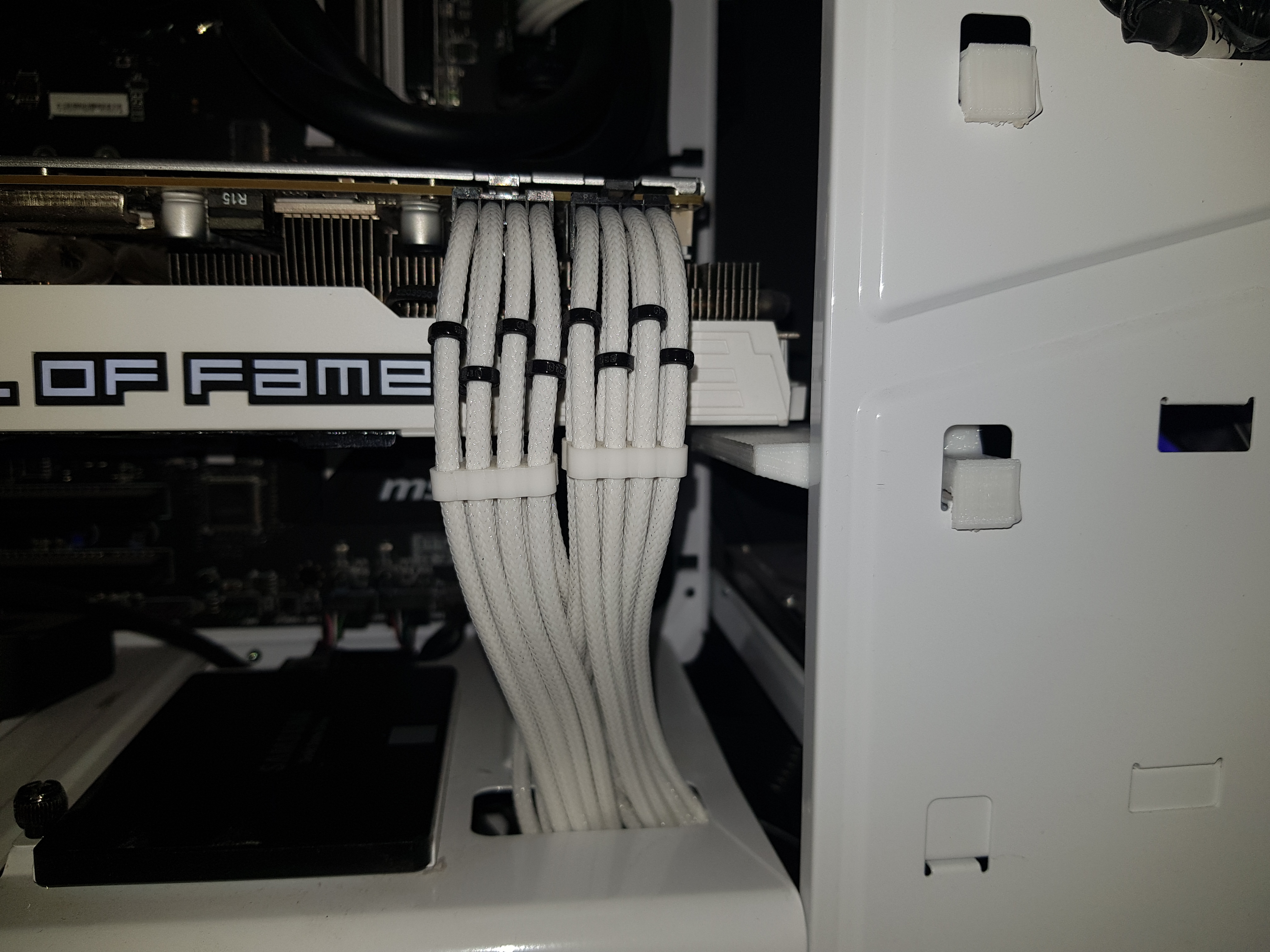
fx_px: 954
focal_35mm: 26
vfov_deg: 53.1
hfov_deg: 67.3
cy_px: 476
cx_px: 635
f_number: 1.7
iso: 40
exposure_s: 1/492
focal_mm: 4.2
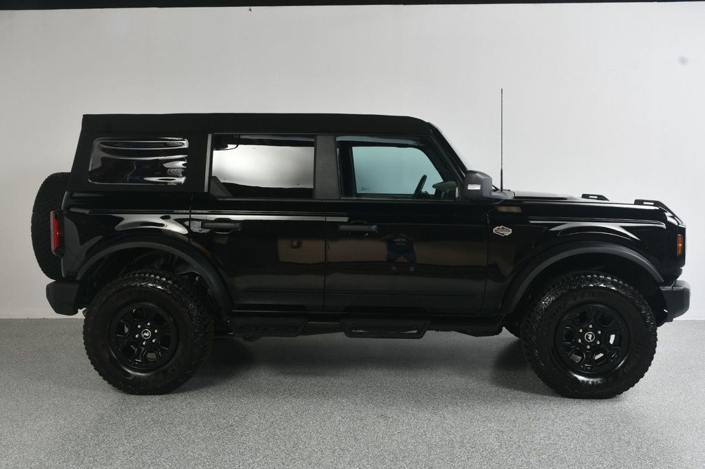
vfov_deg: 34.2
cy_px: 234
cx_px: 352
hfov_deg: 49.6
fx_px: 763
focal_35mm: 39
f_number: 10
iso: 100
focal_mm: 26
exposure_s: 1/160
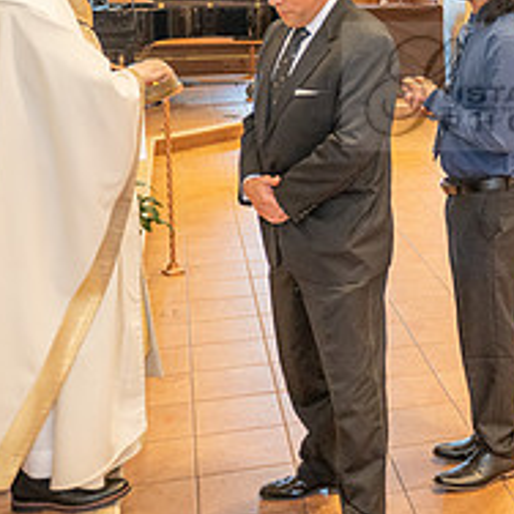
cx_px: 580
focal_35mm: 63
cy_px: 86
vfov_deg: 26.7
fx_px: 1058
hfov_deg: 25.2
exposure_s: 1/160
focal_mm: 24
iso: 1600
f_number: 2.8
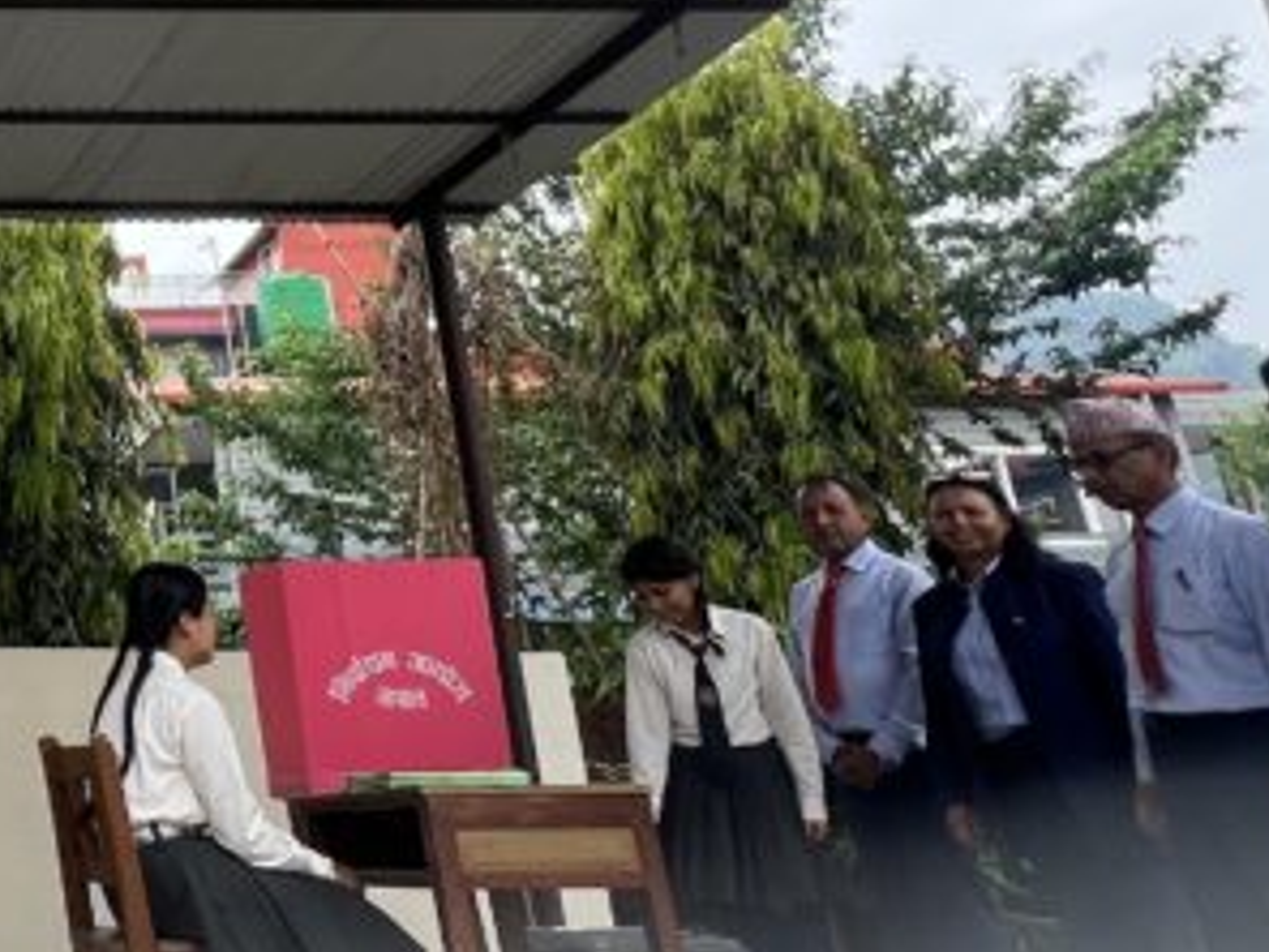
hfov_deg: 30.6
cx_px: -467
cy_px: 172
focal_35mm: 45
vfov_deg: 31.2
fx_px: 1650
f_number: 1.8
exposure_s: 1/118
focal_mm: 1.57
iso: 32
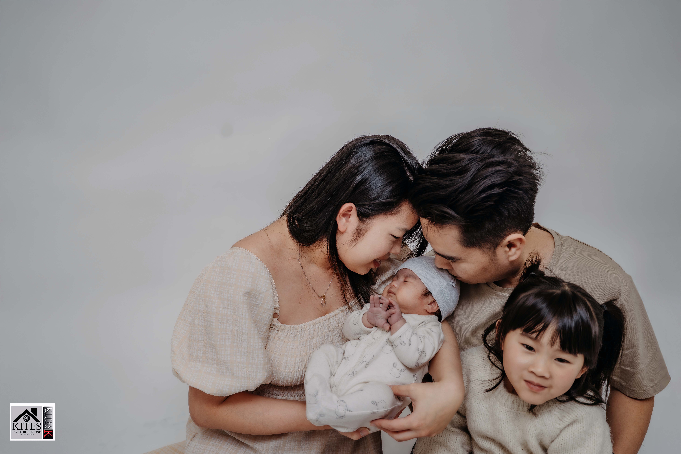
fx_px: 662
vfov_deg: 37.9
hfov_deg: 54.4
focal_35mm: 35
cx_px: 340
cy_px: 227
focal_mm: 35
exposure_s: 1/100
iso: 100
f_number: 4
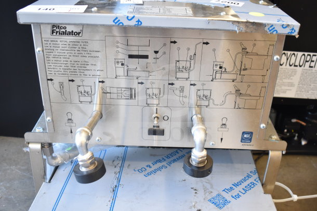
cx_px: 158
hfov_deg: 51.3
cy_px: 106
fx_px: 330
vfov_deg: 35.5
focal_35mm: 38
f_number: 4
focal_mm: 25
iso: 640
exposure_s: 1/40
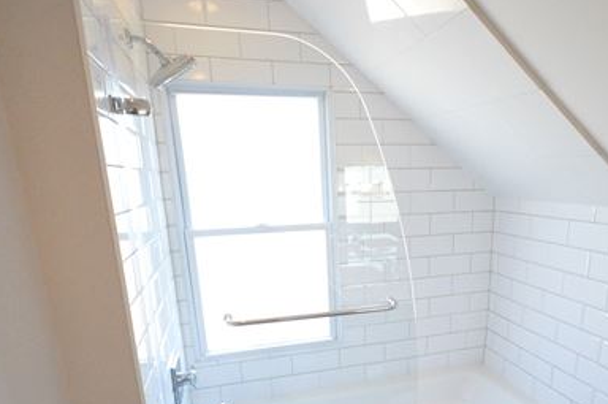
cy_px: 305
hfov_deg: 70.9
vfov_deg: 49.1
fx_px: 422
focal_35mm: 25
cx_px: 361
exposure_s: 1/400
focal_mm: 10
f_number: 4
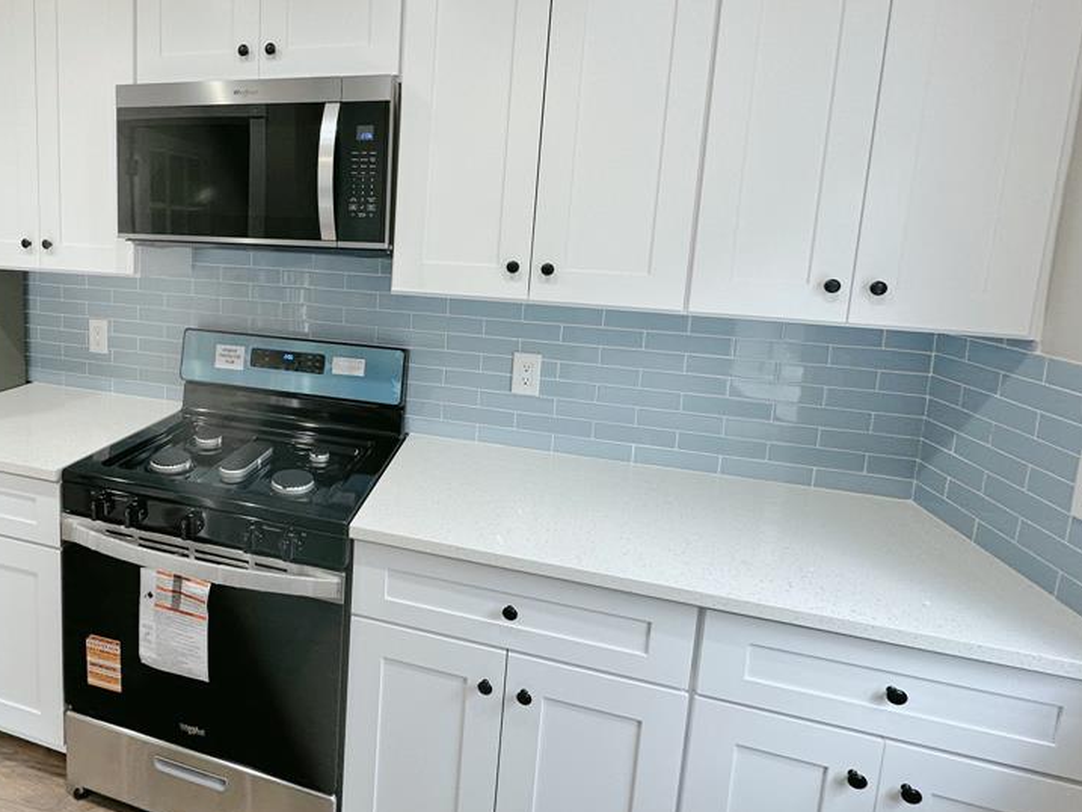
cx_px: 343
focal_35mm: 20
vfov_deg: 65.0
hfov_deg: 78.5
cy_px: 302
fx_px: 625
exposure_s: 1/120
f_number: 2.2
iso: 125
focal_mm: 2.22
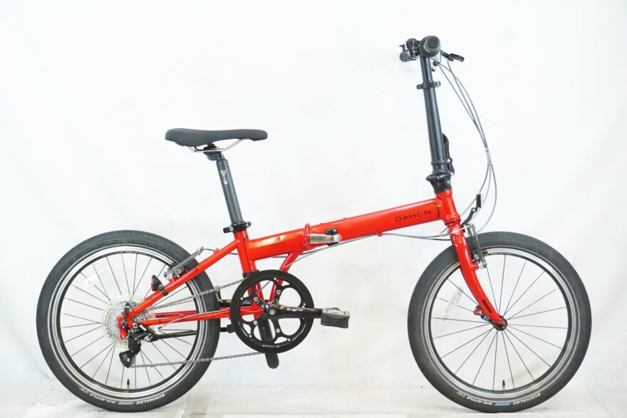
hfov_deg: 29.9
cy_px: 209
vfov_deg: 20.2
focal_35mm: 68
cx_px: 314
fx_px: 1176
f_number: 6.3
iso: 800
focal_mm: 45
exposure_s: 1/40
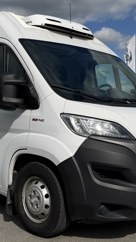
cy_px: 130
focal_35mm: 53
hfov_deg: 22.6
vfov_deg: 39.1
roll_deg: +0.5
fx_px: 340
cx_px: 71
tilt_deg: -2.1
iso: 80
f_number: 1.78
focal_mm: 6.76
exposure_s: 1/9091
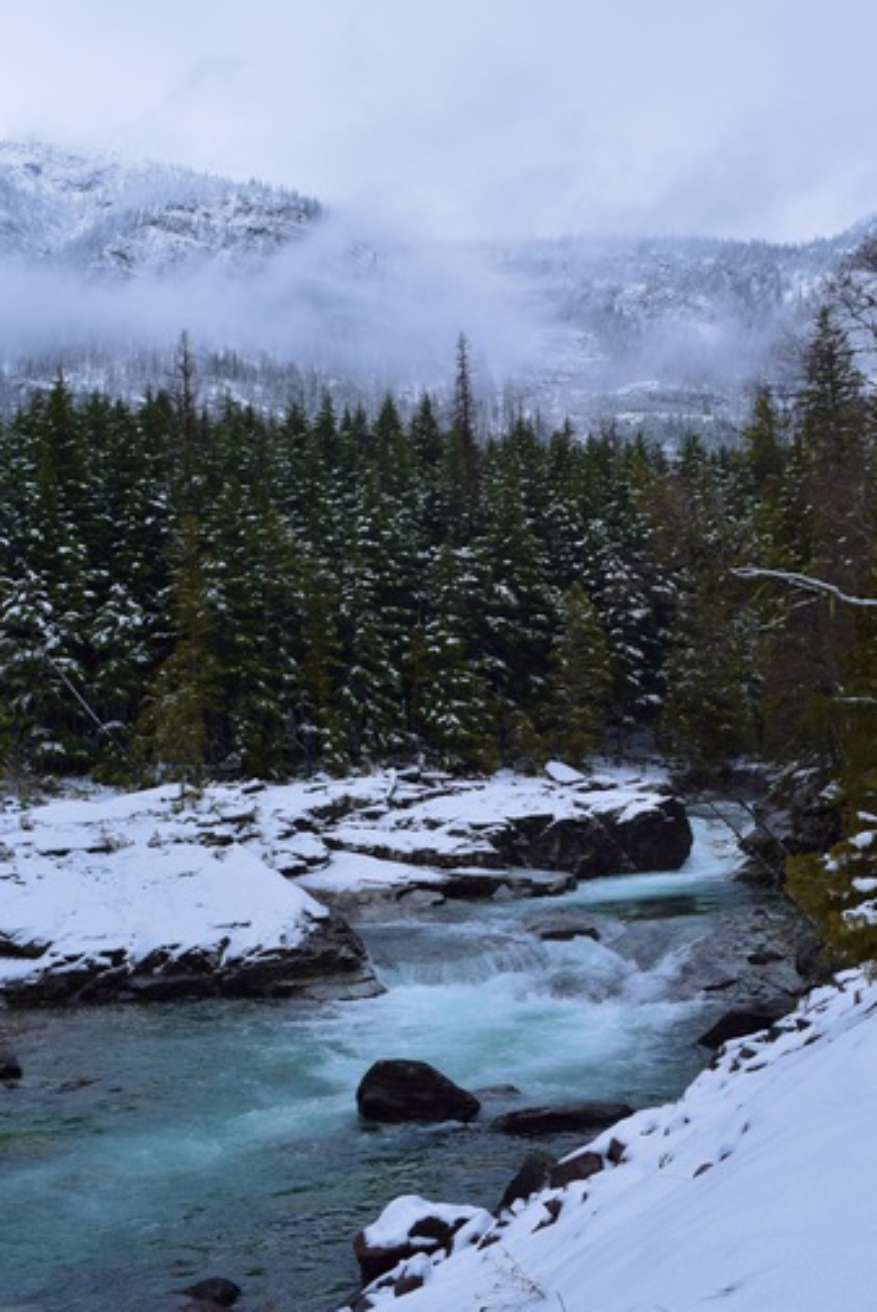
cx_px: 445
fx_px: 1405
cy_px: 651
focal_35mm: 39
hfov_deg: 34.7
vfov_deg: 50.1
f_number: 8
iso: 220
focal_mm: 25
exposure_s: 1/250
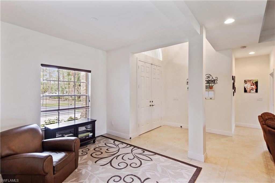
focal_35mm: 15
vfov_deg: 77.3
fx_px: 115
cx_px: 138
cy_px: 92
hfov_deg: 100.4
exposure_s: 1
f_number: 11
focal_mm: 10
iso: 200
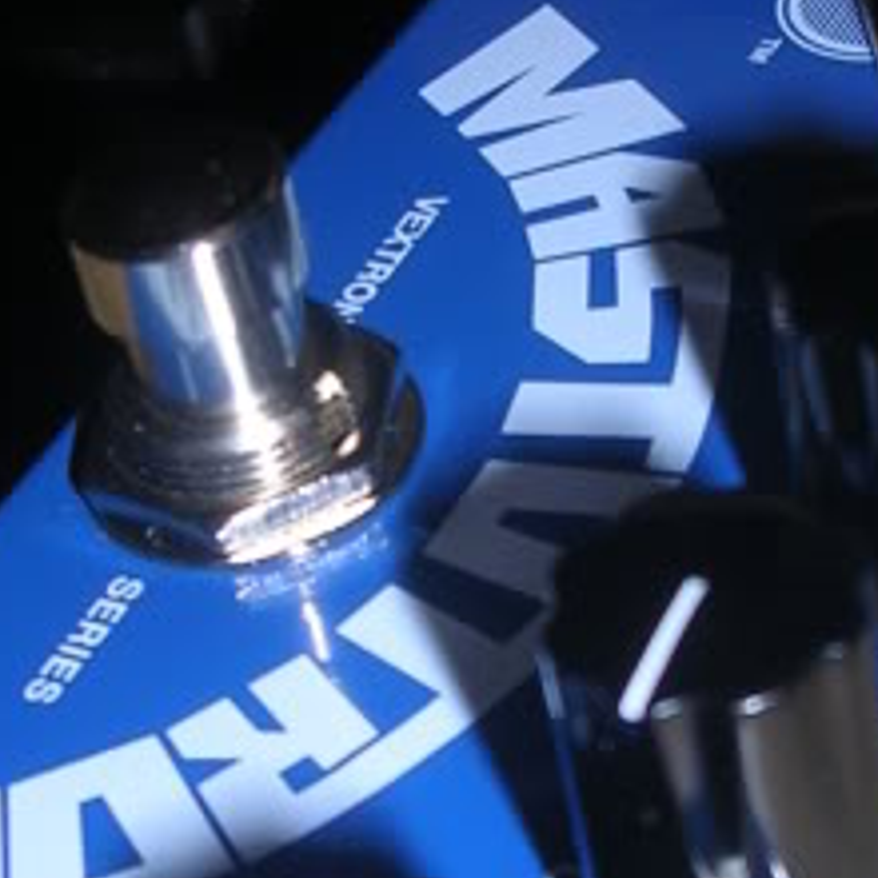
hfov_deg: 14.3
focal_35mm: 122
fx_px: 3501
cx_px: 603
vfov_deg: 14.2
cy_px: 686
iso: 50
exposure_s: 1/60.1
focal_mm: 5.8
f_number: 2.8
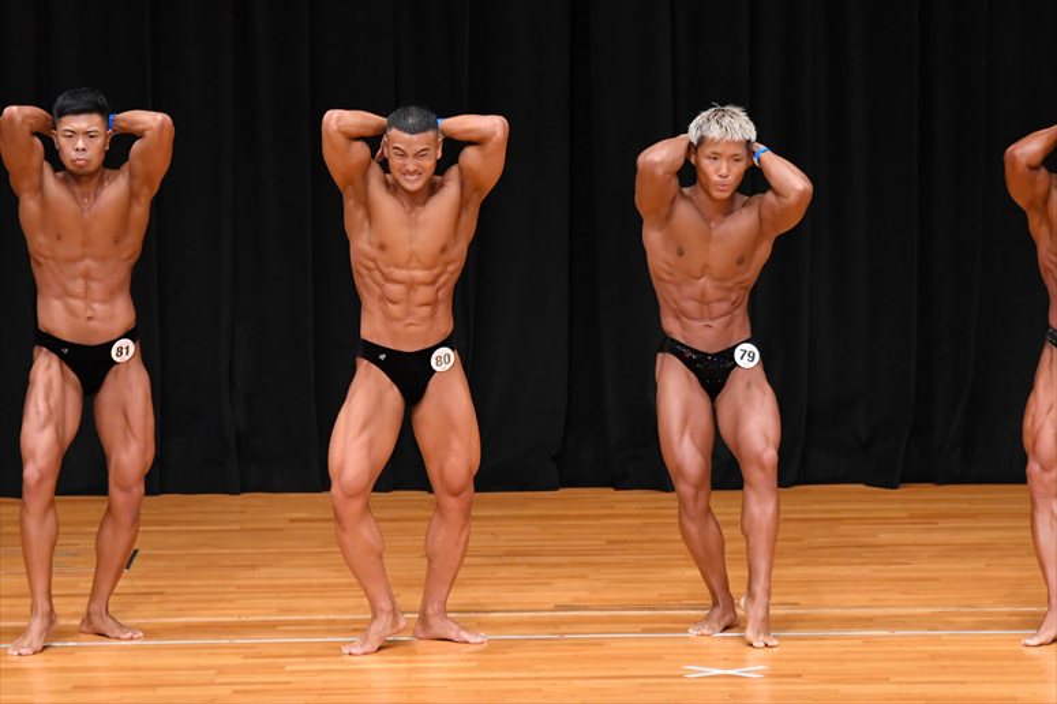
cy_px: 352
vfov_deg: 5.1
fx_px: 7924
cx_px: 528
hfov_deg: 7.6
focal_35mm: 270
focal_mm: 180
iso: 4000
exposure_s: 1/400
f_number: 5.6
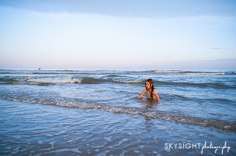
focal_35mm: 29
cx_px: 119
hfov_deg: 64.2
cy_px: 78
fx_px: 188
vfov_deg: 45.1
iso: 640
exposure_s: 1/320
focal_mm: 28
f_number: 2.8
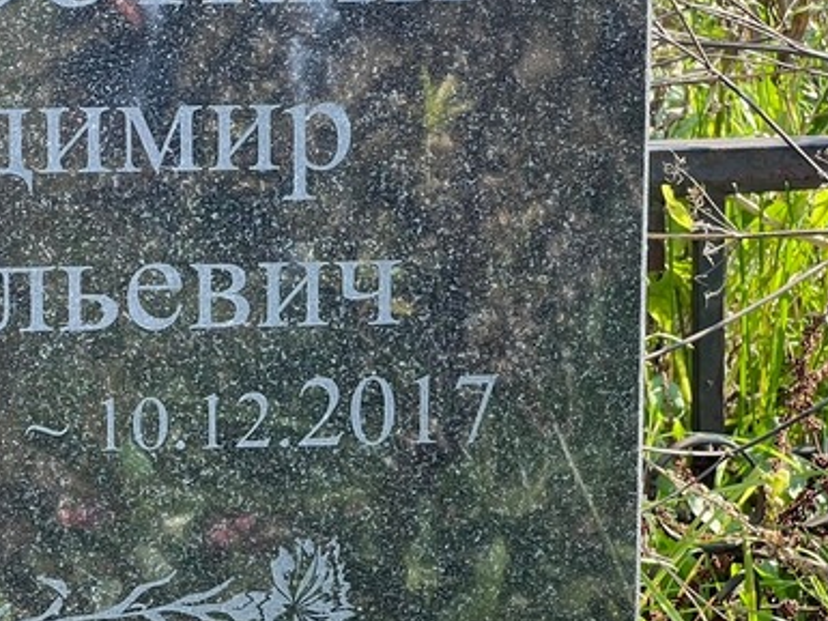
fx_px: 3828
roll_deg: +0.8
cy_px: 350
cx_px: 125
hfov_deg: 12.3
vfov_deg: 9.3
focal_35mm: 160
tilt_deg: -13.2
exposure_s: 1/99
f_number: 2.8
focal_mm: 9
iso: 32
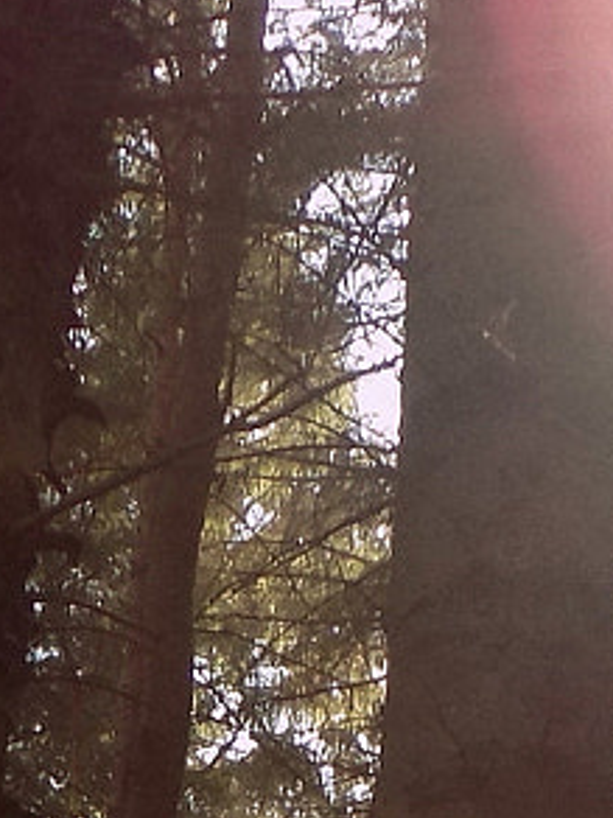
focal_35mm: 148
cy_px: 989
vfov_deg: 13.0
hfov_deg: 9.5
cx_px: 1170
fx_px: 3494
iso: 80
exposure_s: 1/160
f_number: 3.2
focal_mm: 4.8
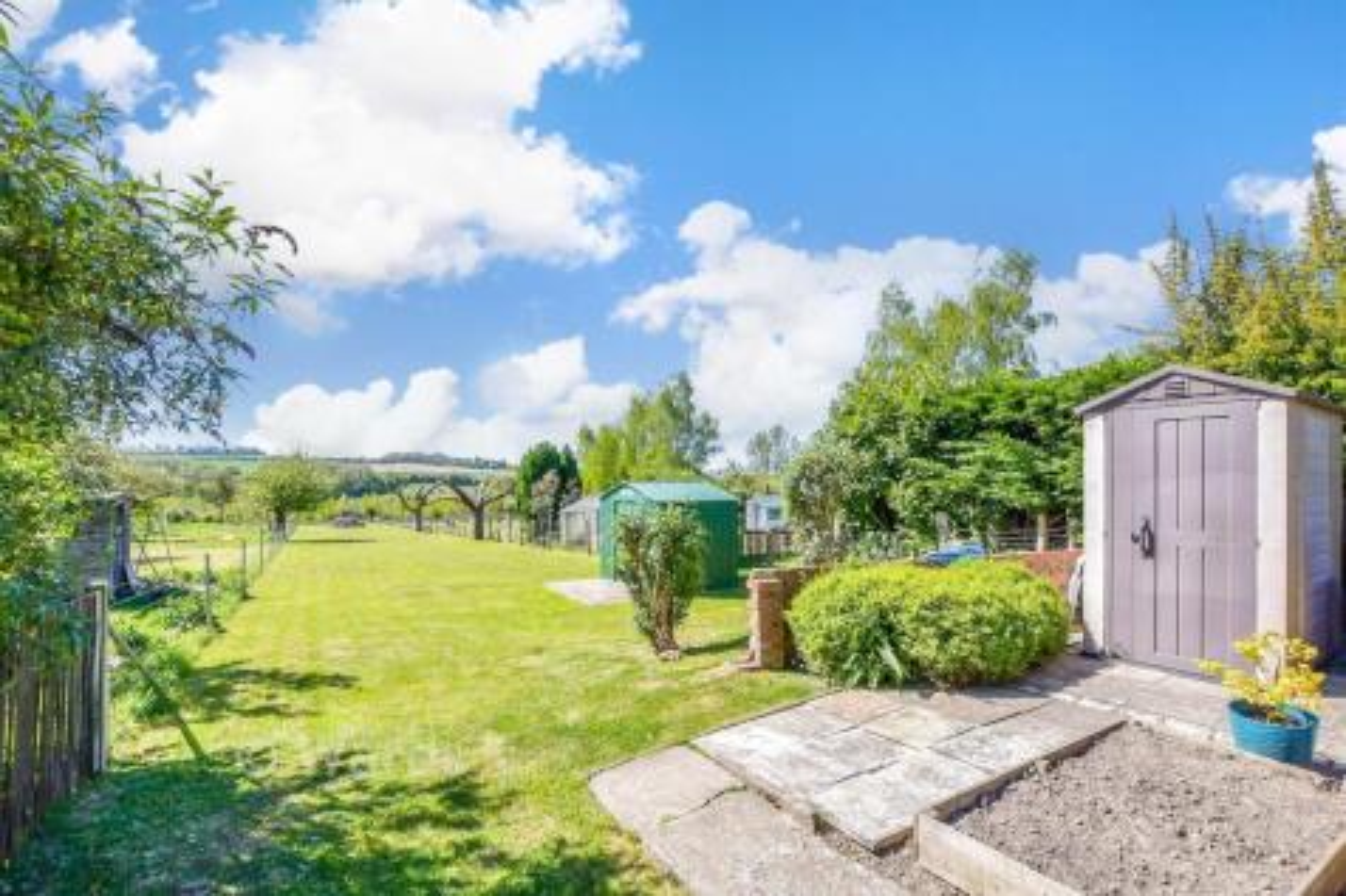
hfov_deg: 100.4
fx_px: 561
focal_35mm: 15
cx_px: 673
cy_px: 448
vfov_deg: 77.3
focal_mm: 10
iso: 320
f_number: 8
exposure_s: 1/640
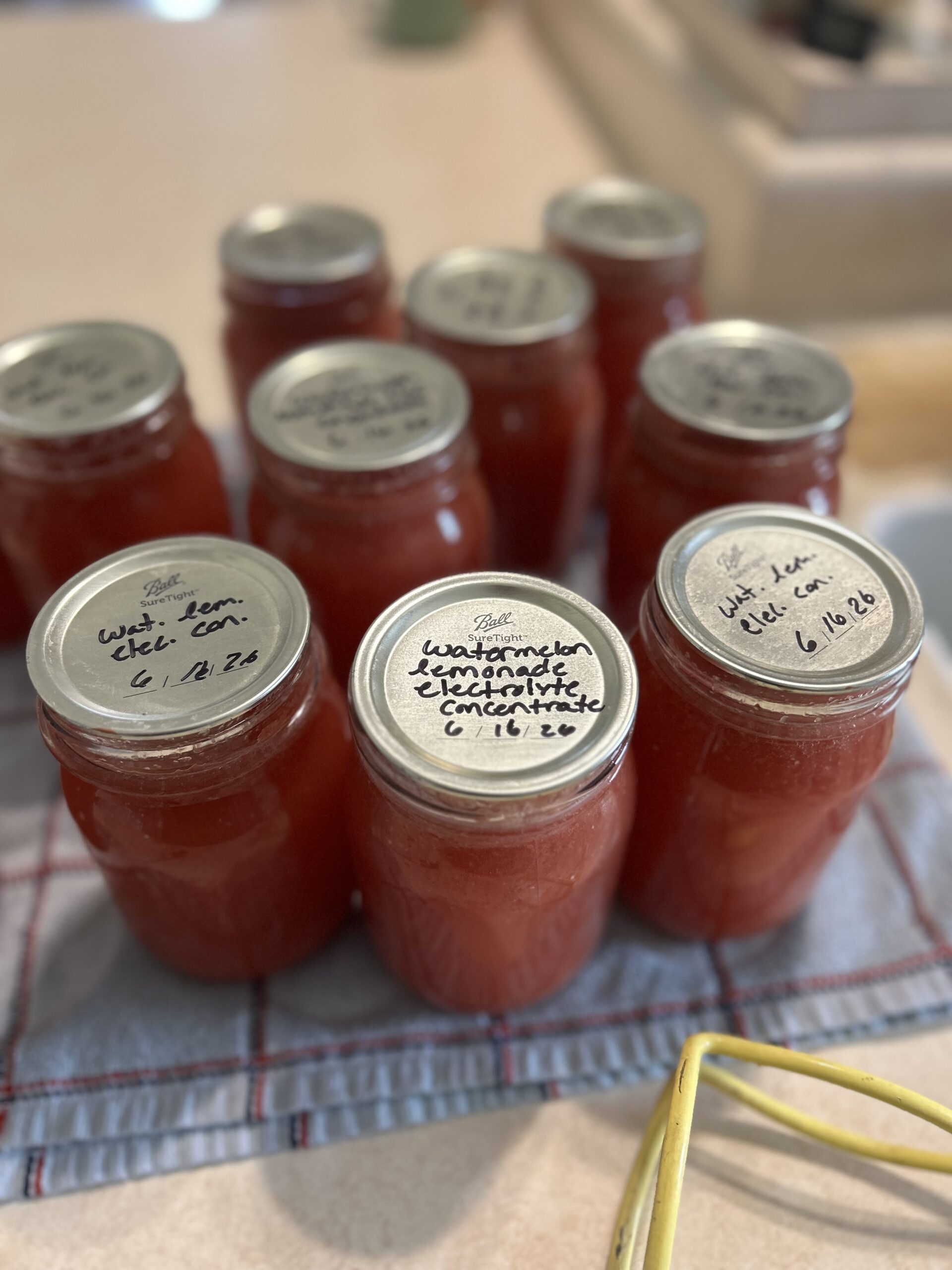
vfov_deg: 67.3
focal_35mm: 26
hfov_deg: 53.1
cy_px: 635
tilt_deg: -45.9
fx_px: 953
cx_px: 476
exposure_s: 1/60
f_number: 1.5
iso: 160
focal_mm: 5.7
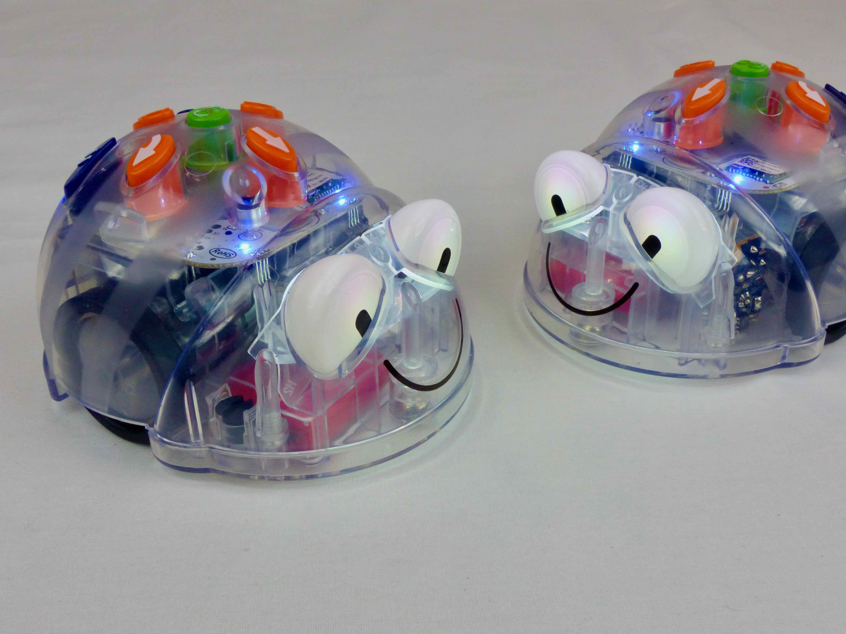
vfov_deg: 37.7
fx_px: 929
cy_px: 317
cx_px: 423
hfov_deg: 49.0
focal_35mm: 38
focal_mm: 6.8
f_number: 8
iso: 250
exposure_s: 1/60
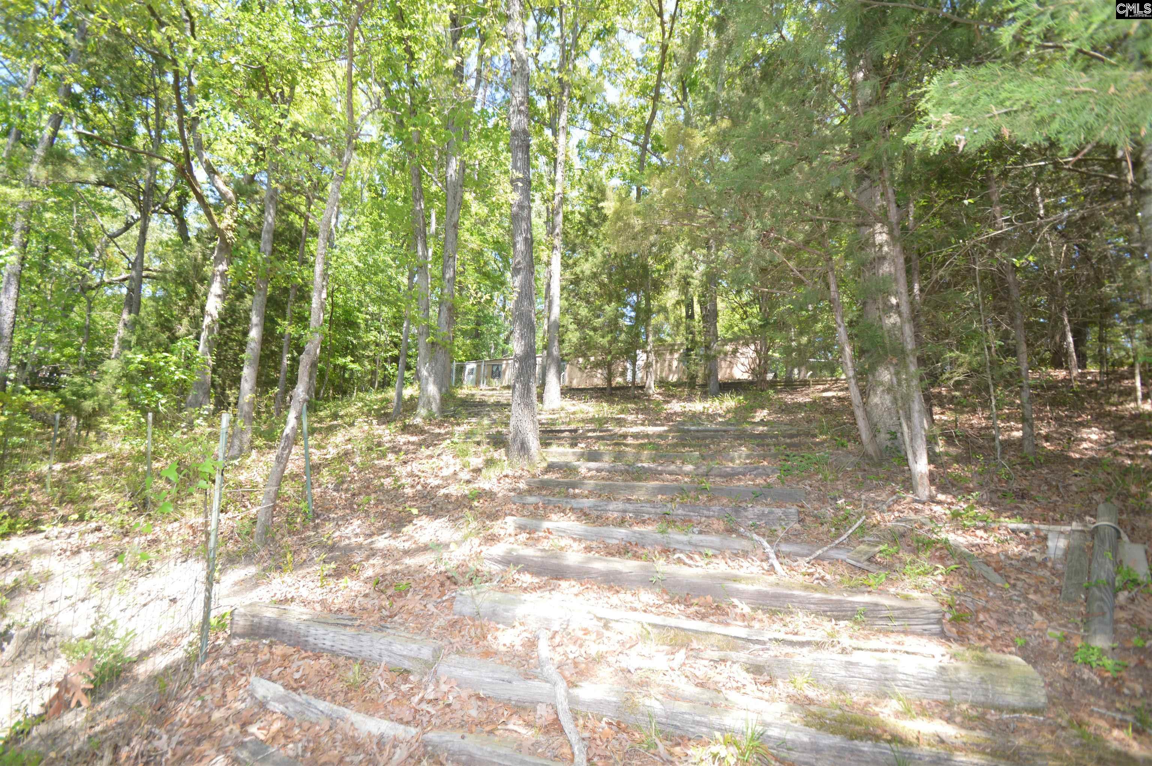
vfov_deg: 77.2
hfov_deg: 100.4
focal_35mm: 15
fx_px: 480
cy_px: 383
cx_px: 576
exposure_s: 1/125
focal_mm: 10
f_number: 4
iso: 140
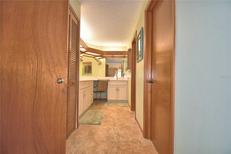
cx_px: 116
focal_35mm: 15
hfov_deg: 100.4
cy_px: 77
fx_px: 96
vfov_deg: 77.3
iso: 280
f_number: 4.5
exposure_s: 1/30
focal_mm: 10
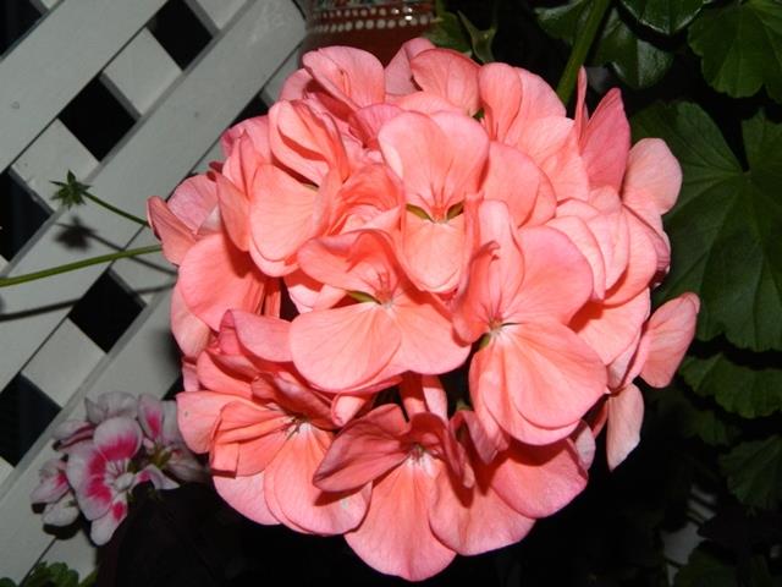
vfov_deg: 30.9
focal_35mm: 47
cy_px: 294
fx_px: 1062
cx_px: 391
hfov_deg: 40.4
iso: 400
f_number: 10.2
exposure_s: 1/30
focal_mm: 8.4
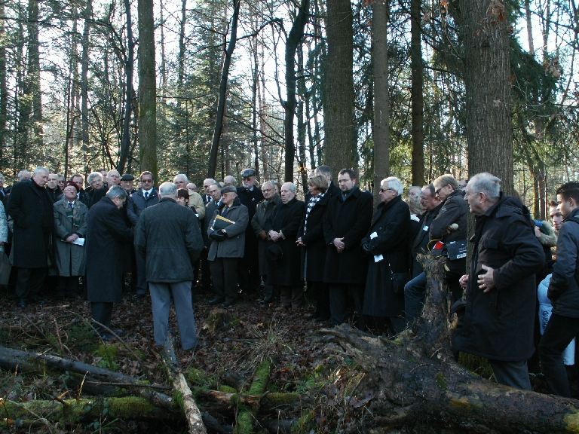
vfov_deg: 40.7
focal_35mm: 35
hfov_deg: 52.6
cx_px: 290
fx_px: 585
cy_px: 217
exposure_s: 1/40
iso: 50
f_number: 2.8
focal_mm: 5.86
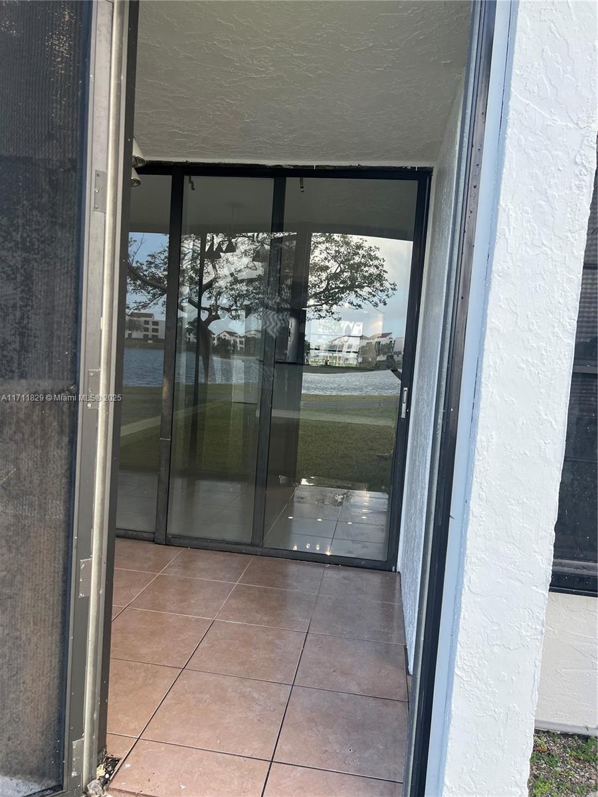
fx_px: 599
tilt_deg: -4.2
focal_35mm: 26
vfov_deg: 67.3
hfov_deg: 53.1
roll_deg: -4.1
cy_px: 398
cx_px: 299
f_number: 1.5
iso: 50
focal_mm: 5.7
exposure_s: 1/394
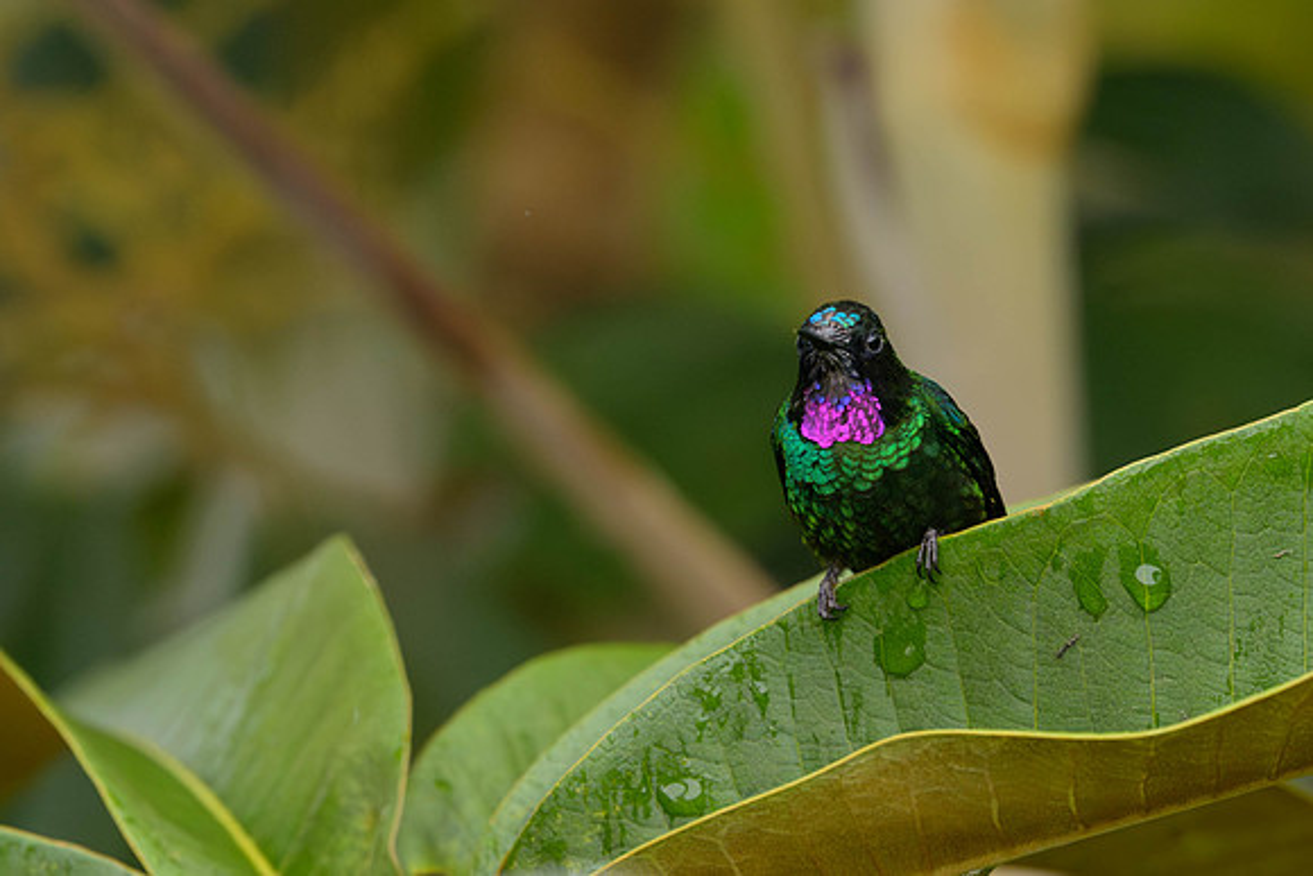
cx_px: 941
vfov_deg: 1.3
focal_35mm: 1082
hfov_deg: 1.9
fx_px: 39470
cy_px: 374
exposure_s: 1/2000
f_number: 4
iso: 3200
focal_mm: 400
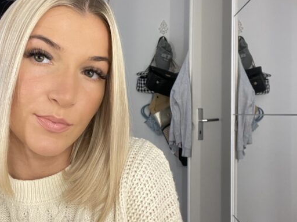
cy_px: 95
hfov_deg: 41.5
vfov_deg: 32.1
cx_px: 99
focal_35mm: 45
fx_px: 386
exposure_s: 1/50
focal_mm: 2.71
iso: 320
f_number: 2.2
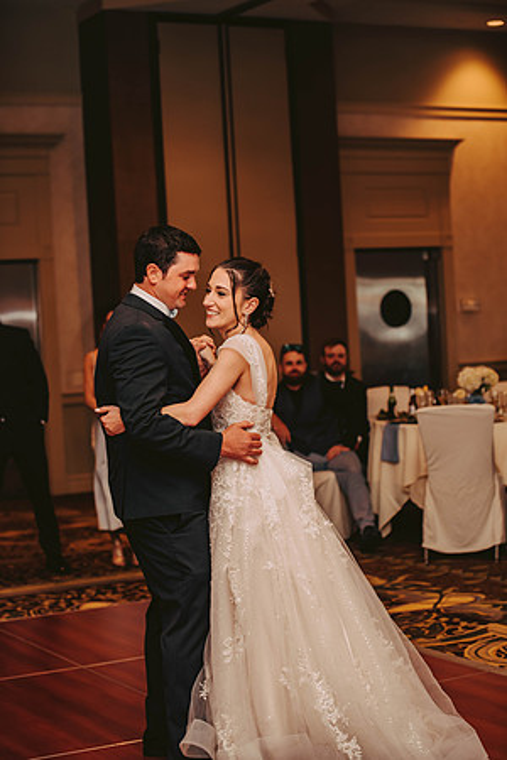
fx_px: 1479
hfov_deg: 19.5
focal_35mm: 70
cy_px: 380
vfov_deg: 28.8
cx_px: 254
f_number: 2.8
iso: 800
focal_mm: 70
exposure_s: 1/60
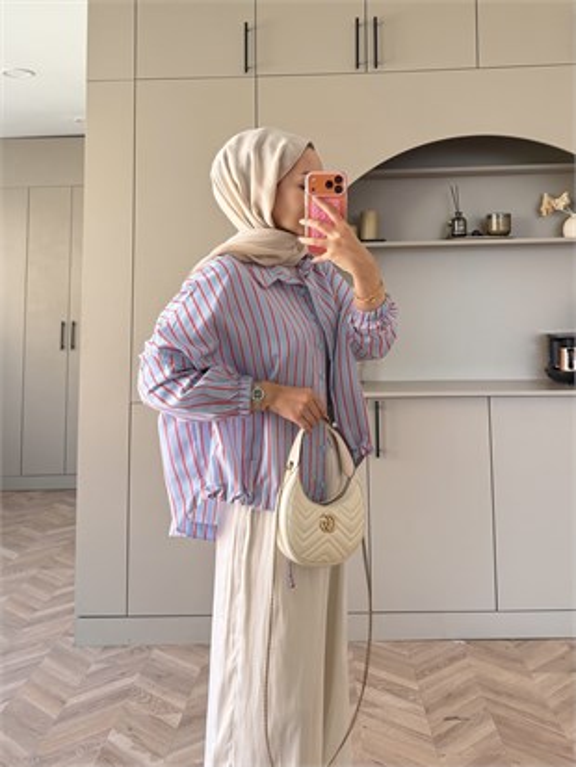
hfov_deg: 56.8
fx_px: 532
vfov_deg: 71.6
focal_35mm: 24
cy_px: 384
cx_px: 288
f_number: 1.78
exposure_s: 1/121
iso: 125
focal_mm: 6.76
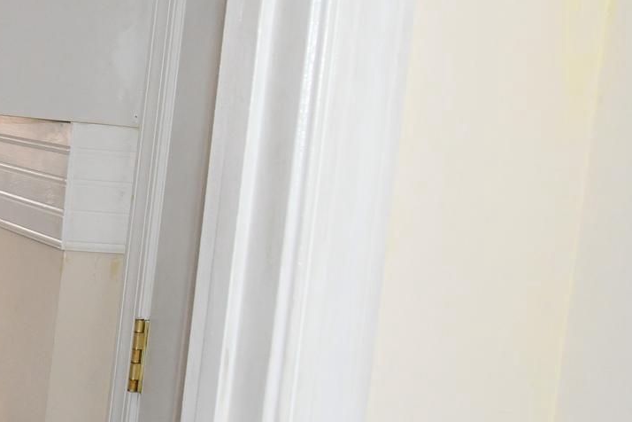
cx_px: -224
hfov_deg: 21.1
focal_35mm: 86
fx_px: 1510
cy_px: 148
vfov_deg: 15.9
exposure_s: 1/60
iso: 800
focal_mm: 20
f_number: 5.6
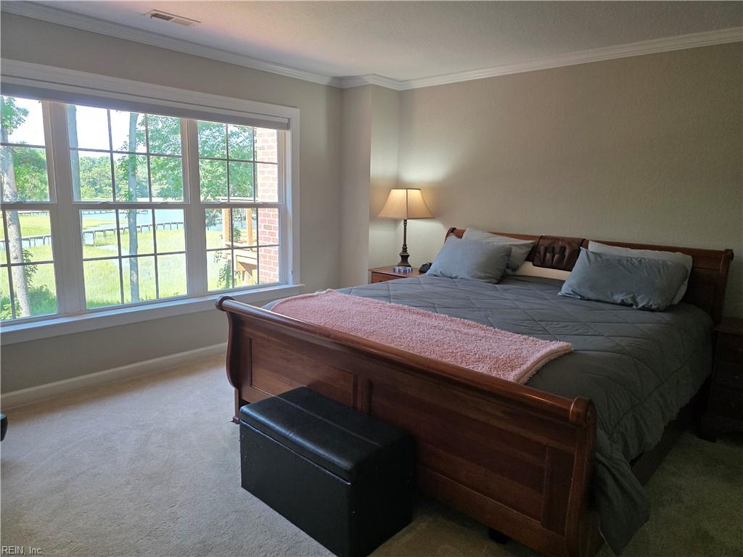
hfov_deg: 73.9
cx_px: 372
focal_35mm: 23
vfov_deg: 58.9
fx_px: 494
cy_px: 278
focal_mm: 6.3
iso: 160
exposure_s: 1/180
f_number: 1.7
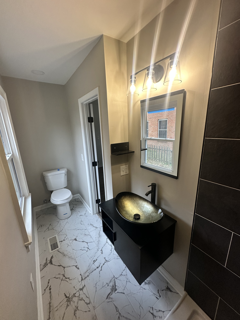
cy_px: 160
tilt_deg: -13.6
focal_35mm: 14
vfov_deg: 102.1
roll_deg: +2.2
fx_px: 129
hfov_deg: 85.7
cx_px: 120
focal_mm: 2.22
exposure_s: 1/120
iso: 160
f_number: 2.2
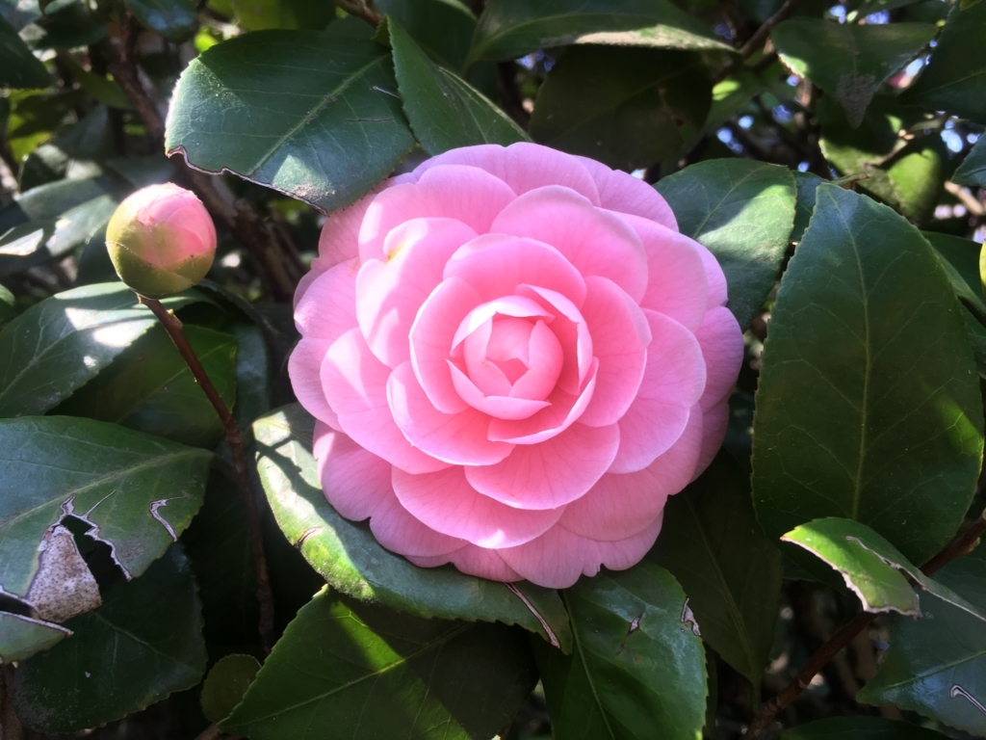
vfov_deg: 48.2
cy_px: 370
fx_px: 826
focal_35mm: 29
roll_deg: +2.7
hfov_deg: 61.7
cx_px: 493
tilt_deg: +10.4
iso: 32
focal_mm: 4.15
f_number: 2.2
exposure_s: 1/120
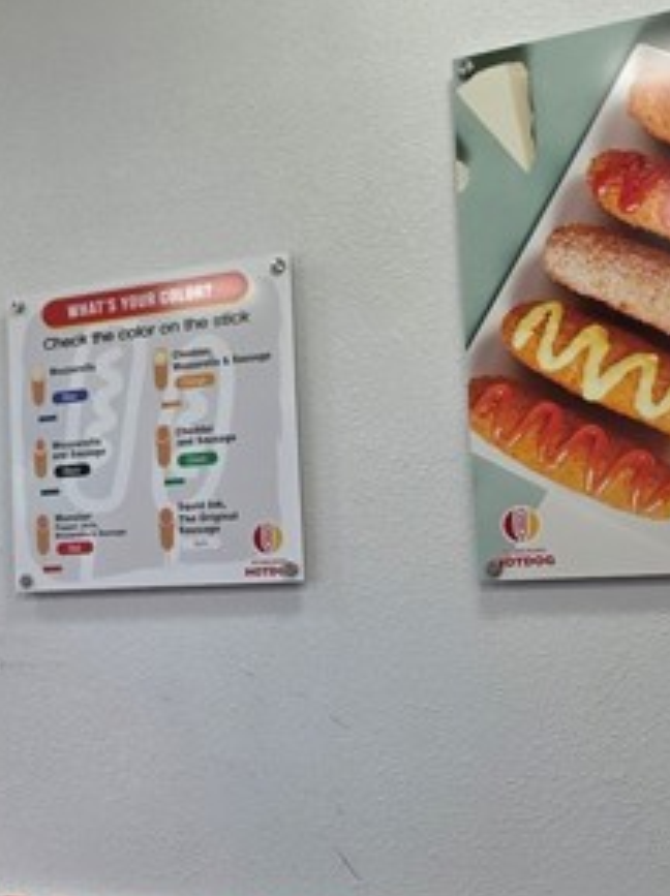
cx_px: 56
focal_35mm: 51
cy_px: 481
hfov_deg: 27.4
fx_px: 1319
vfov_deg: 37.5
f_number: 1.7
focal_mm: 6.25
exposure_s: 1/120
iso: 64
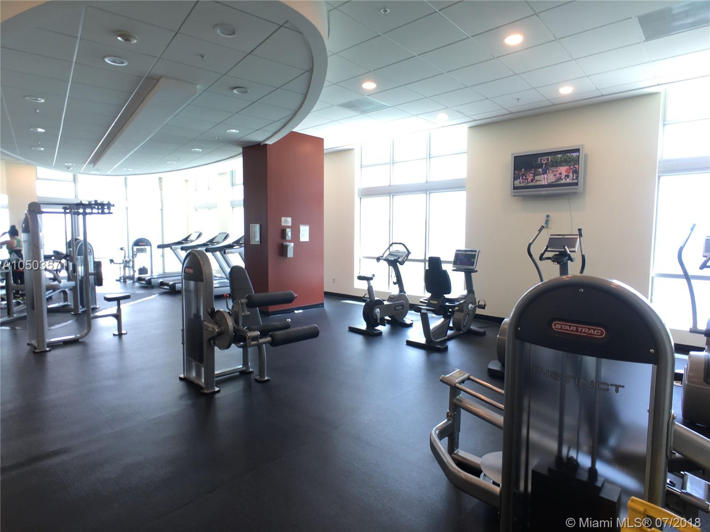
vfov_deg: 48.2
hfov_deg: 61.7
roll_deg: -0.9
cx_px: 355
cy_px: 266
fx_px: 595
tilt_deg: -4.0
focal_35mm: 29
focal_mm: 4.15
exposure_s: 1/40
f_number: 2.2
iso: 25
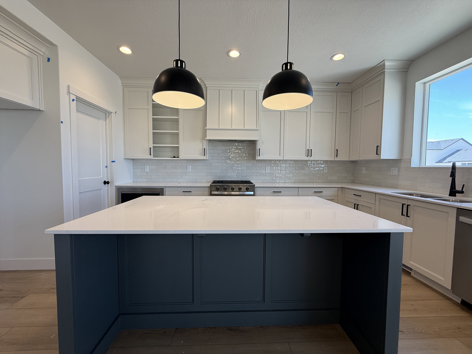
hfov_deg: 102.1
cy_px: 177
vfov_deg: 85.7
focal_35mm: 14
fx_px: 191
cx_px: 236
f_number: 2.2
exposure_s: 1/120
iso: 64
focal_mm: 2.22
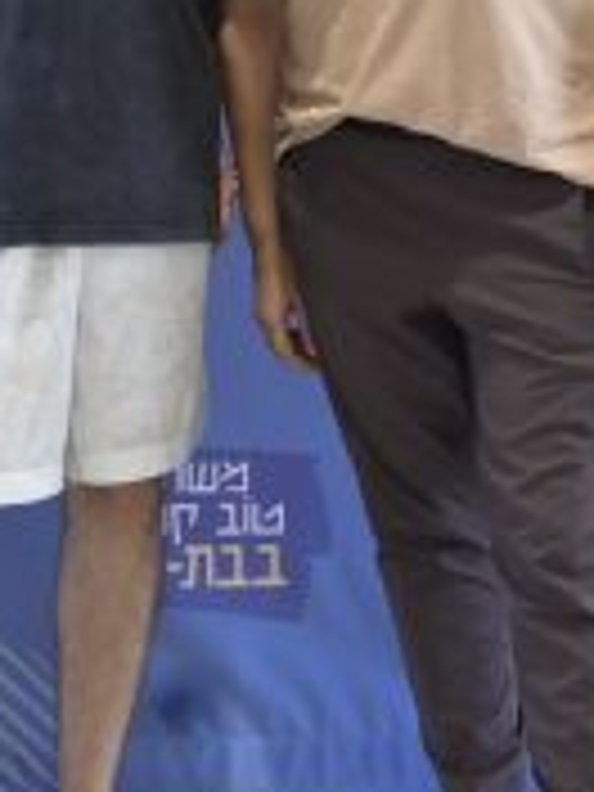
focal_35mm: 169
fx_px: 3867
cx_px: 292
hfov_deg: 8.8
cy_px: 18
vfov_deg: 11.6
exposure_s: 1/160
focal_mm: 31
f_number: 5.6
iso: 1250
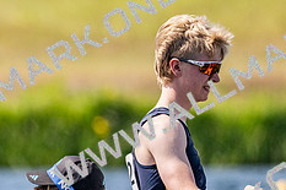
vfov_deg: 0.9
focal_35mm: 1494
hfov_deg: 1.4
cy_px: 207
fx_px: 11860
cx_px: -38
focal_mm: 400
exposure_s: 1/2500
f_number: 4.5
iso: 250
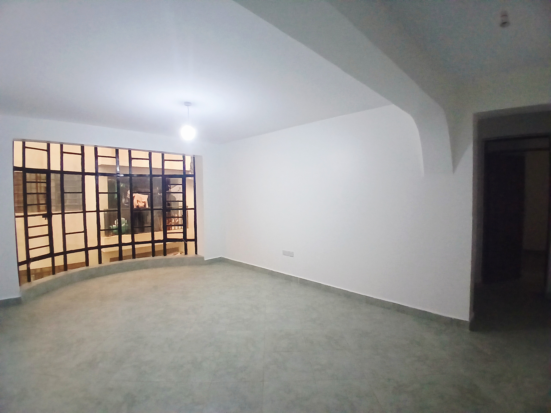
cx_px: 276
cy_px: 206
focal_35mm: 17
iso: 500
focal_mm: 1.4
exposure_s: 1/25
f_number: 2.2
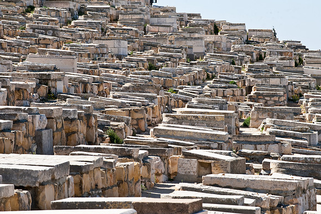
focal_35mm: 200
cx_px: 160
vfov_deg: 6.9
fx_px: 1782
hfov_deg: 10.3
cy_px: 107
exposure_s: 1/125
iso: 200
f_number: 16
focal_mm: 200
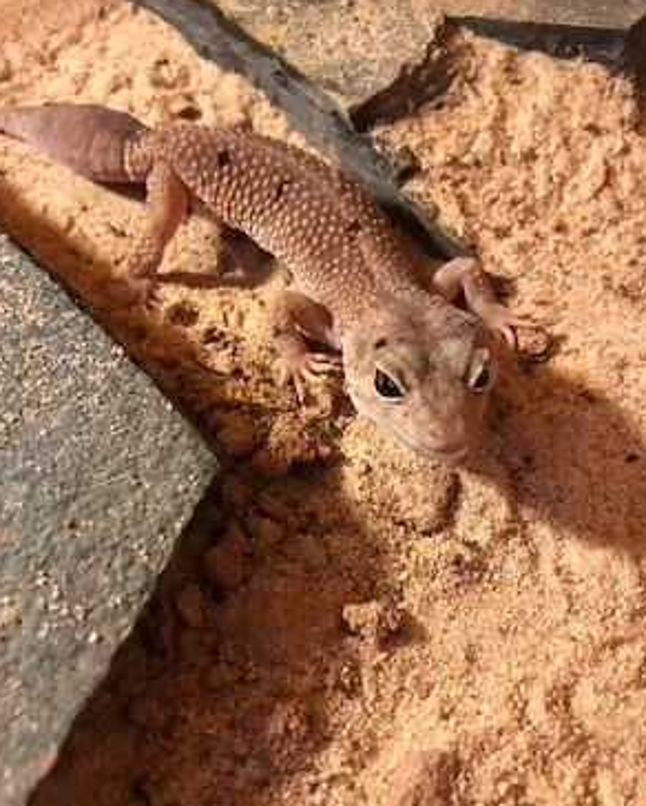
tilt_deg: -52.4
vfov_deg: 58.7
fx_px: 716
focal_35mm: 30
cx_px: 319
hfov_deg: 48.6
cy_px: 432
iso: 100
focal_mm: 3.99
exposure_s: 1/14
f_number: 1.8
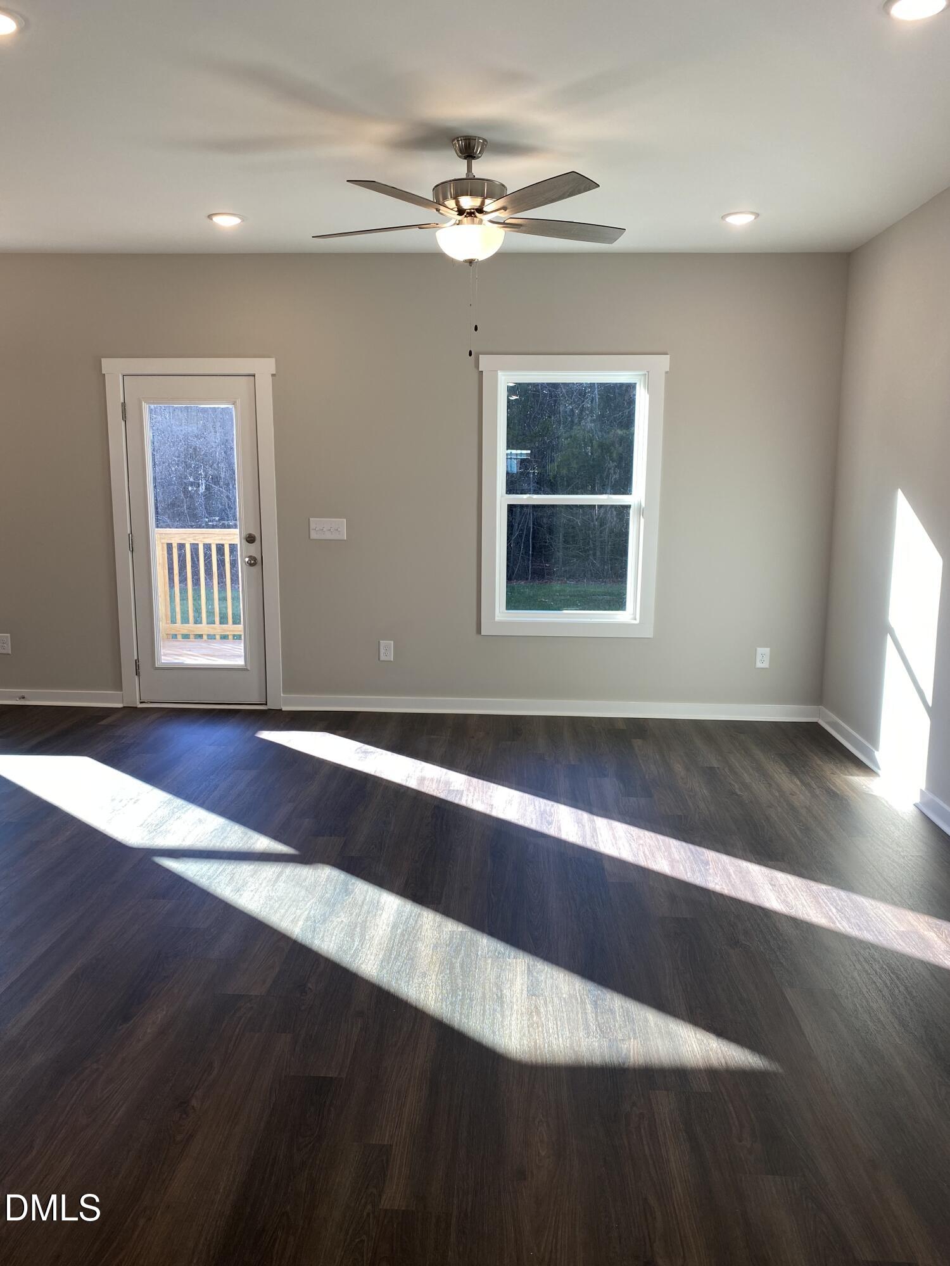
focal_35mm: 26
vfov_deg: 67.3
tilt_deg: -8.6
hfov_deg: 53.1
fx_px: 951
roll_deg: -0.4
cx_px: 475
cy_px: 633
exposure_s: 1/125
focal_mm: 4.25
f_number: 1.8
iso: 32
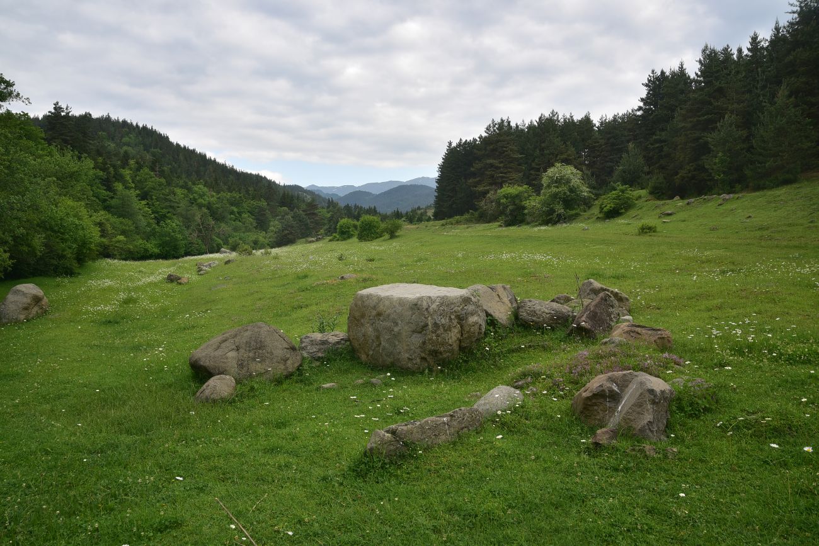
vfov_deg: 27.0
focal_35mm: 50
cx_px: 410
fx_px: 1138
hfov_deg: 39.6
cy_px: 273
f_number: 9
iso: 250
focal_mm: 50
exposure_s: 1/125
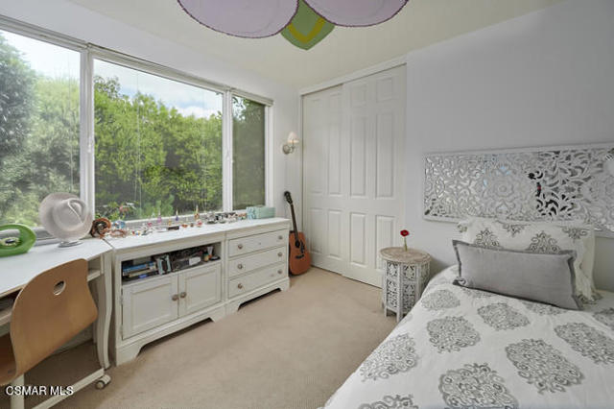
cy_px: 204
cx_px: 307
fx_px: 239
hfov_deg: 104.3
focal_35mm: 14
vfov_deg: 81.1
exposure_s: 1/80
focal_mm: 14
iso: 400
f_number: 7.1
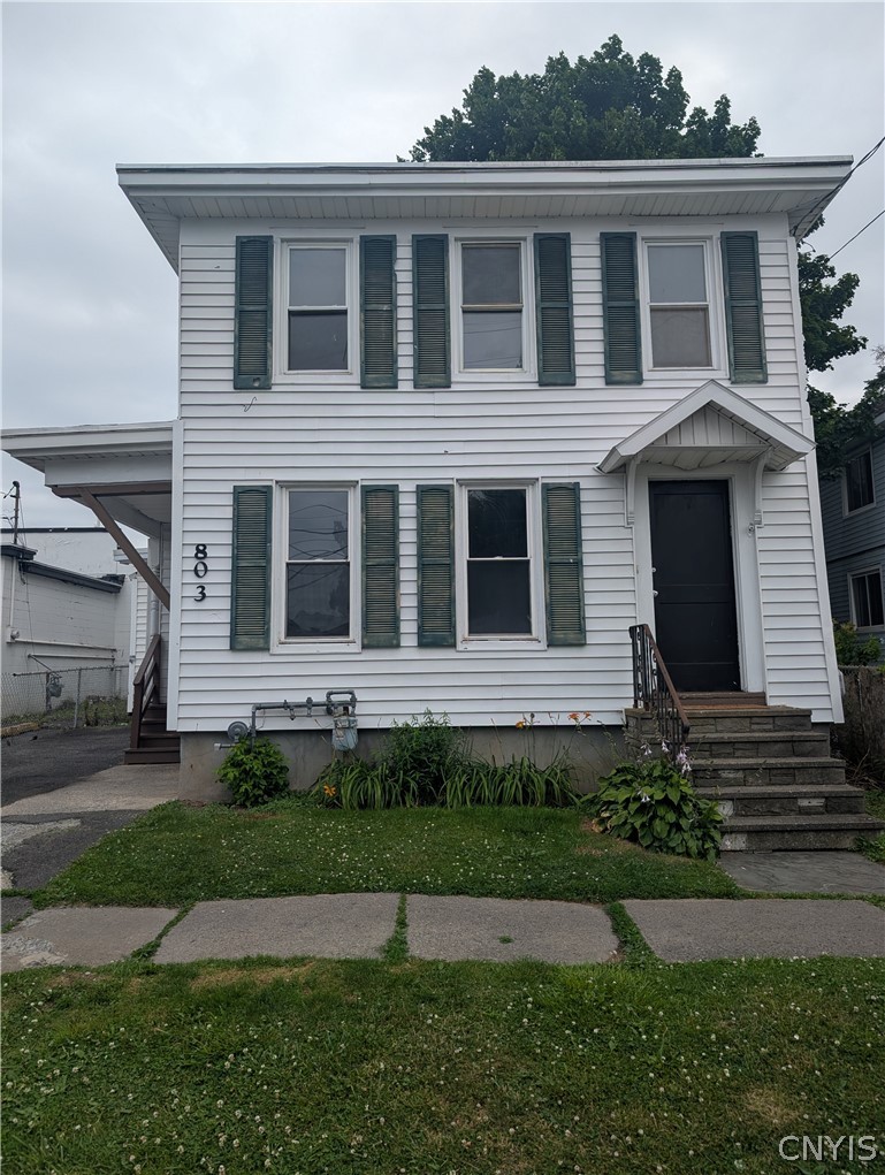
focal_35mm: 24
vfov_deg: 71.5
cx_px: 442
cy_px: 588
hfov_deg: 56.9
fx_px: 816
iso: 21
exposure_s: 1/1471
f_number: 1.68
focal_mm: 6.9
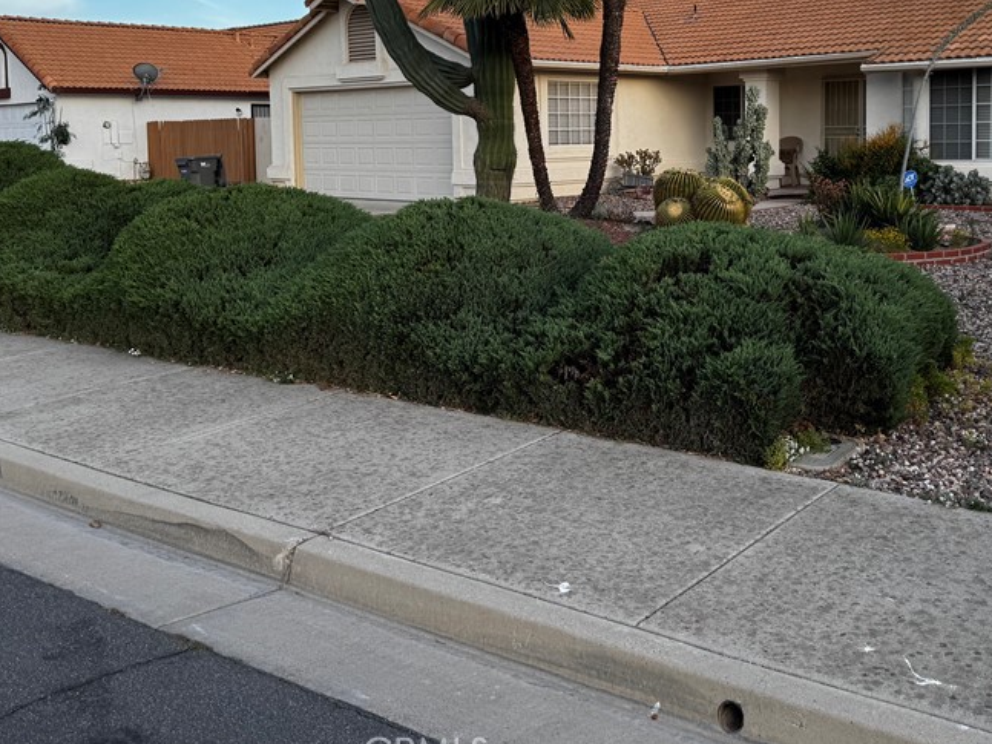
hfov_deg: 48.7
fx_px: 1089
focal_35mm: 38
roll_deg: +1.0
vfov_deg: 36.8
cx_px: 586
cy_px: 184
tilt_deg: -3.8
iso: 80
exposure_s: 1/1076
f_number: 1.78
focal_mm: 6.76
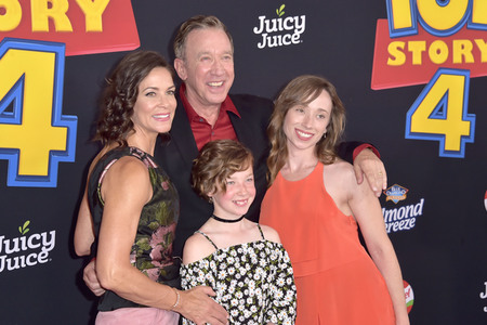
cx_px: 244
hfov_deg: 22.6
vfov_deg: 15.2
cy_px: 162
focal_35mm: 90
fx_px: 1217
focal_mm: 90
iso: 500
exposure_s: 1/250
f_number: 7.1
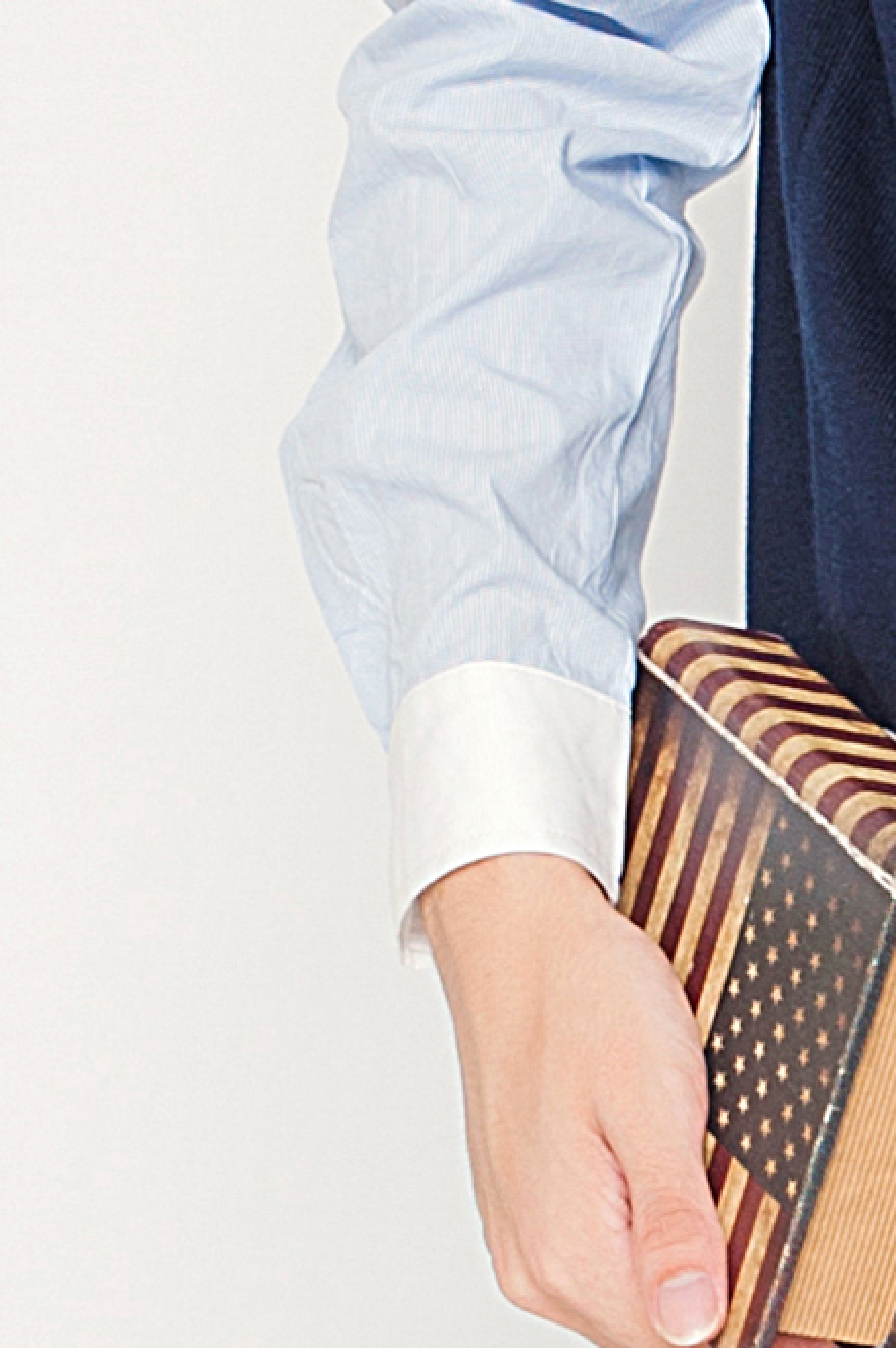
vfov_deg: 8.8
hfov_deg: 5.9
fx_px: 8674
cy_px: 1217
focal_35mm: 232
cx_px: 1196
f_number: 11
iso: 200
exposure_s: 1/125
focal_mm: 36
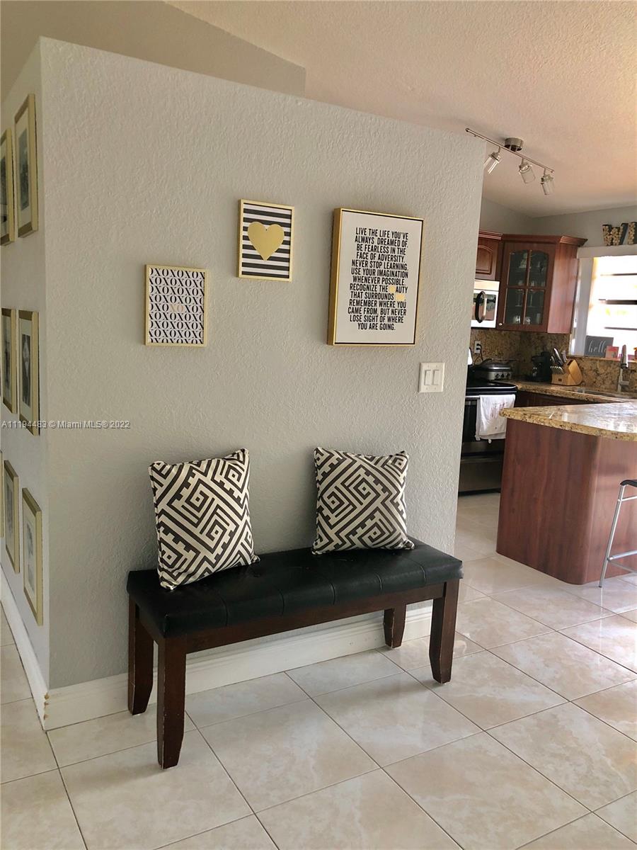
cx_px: 318
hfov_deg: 49.7
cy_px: 425
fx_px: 687
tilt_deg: -9.0
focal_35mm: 28
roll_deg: -3.8
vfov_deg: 63.4
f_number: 1.8
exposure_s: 1/20
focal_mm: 4
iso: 40
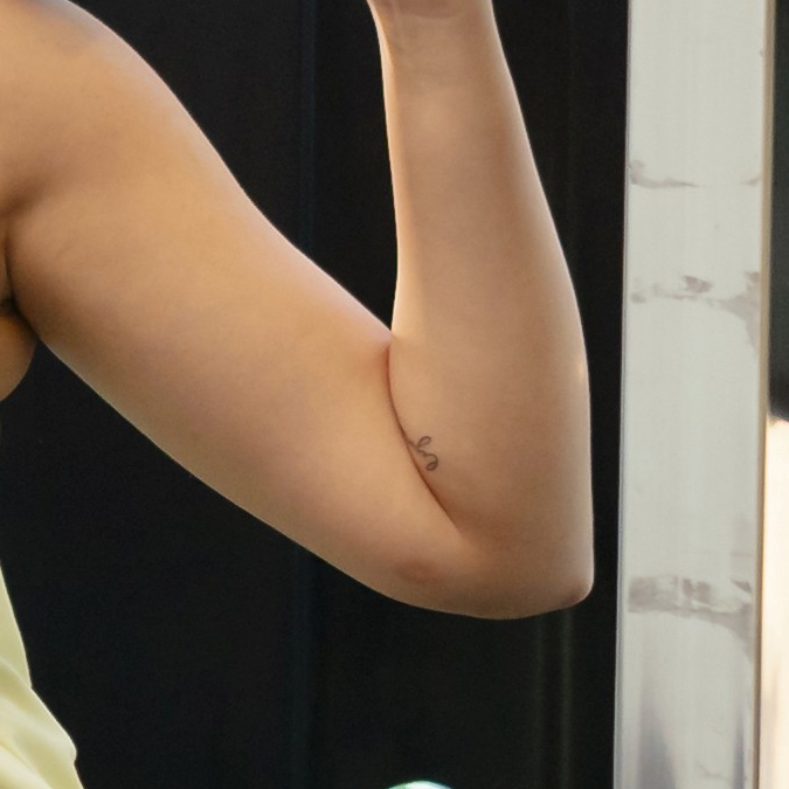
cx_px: -1246
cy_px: 296
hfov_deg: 5.4
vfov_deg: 5.7
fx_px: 7968
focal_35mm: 309
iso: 640
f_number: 2.8
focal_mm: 35
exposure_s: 1/320
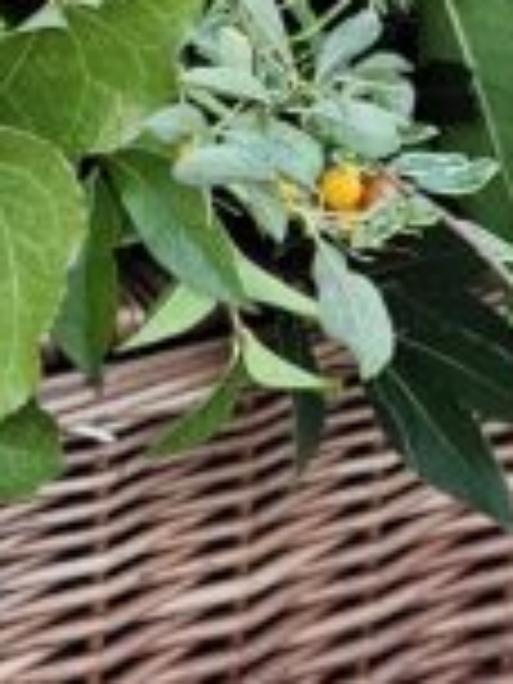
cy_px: -171
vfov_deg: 12.4
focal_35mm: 155
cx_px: -220
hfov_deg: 9.4
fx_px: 3063
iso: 200
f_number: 1.8
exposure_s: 1/100
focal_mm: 5.4
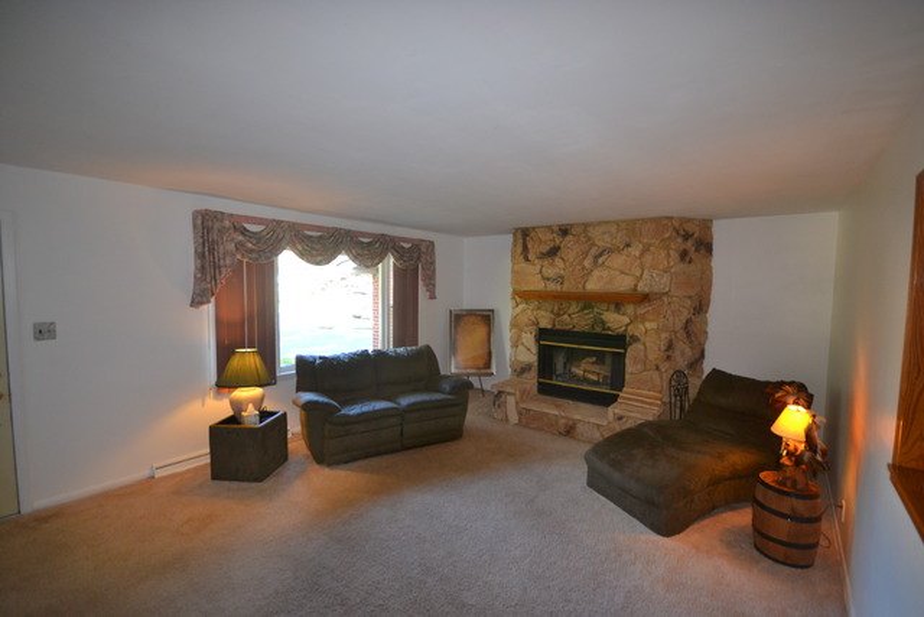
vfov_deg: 77.4
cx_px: 462
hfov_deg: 100.4
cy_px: 308
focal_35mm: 15
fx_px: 385
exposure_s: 1/60
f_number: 4
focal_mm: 10
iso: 720
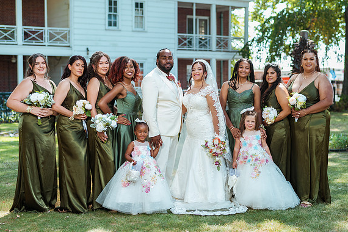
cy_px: 120
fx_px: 599
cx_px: 185
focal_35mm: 62
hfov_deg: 32.4
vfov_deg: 21.9
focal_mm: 58
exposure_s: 1/200
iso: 50
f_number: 2.8
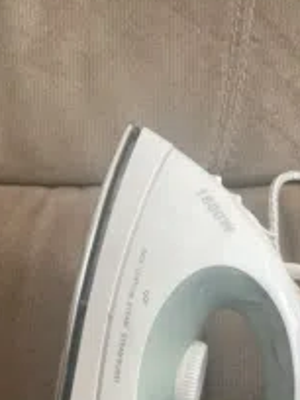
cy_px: 300
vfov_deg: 36.6
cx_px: 157
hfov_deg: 28.6
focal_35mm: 51
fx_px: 589
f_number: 1.6
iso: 125
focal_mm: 4.2
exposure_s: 1/103
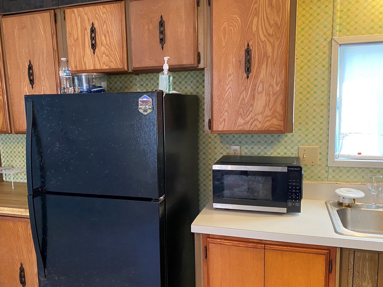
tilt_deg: -8.3
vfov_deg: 45.3
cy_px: 164
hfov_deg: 58.3
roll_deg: +1.3
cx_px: 179
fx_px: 343
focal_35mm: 31
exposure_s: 1/40
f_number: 1.8
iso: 400
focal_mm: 4.25
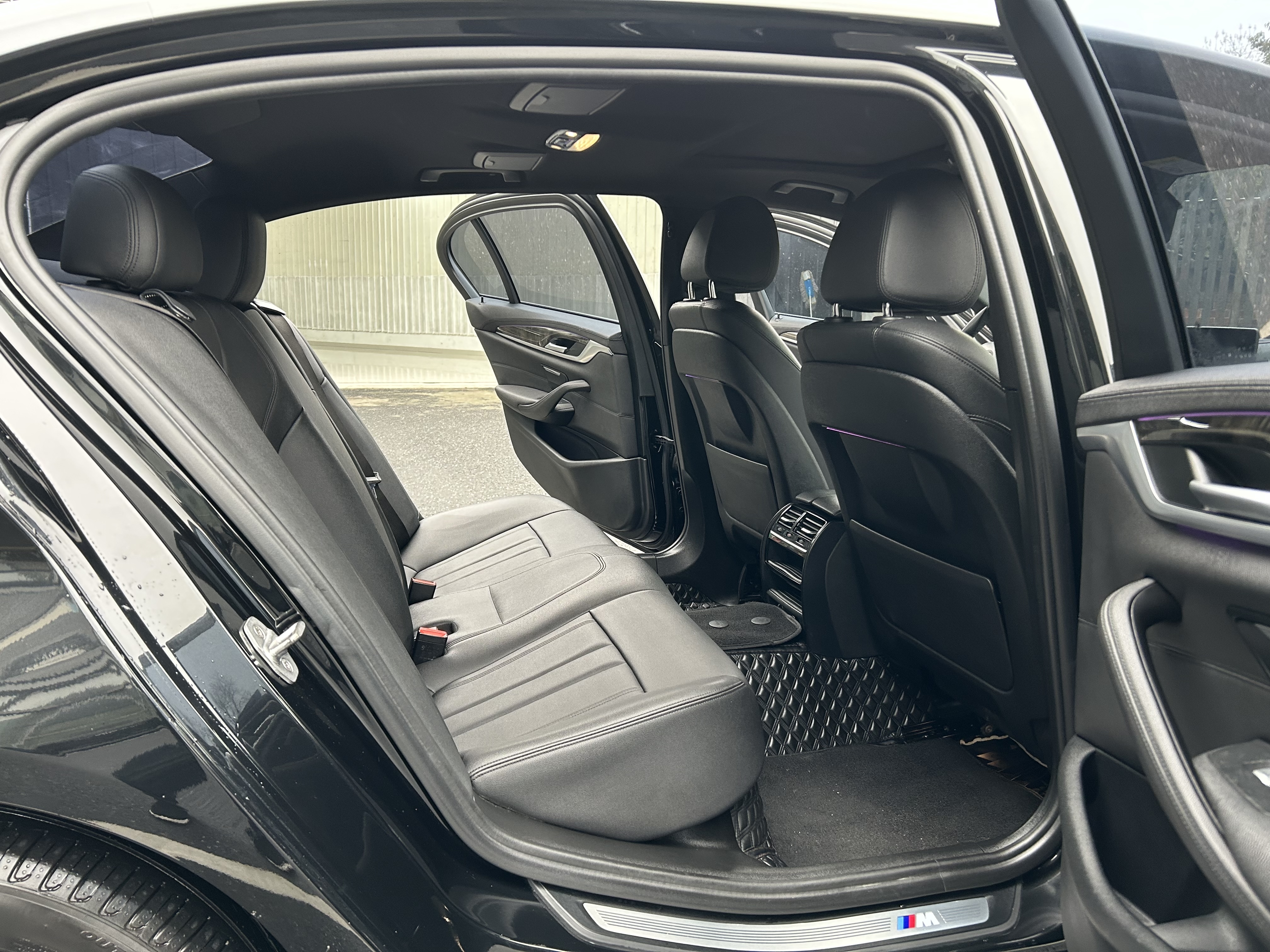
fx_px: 954
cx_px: 635
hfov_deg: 67.3
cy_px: 476
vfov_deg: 53.1
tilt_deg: -10.3
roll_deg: -0.5
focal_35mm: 26
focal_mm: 5.7
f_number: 1.5
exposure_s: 1/70
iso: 125
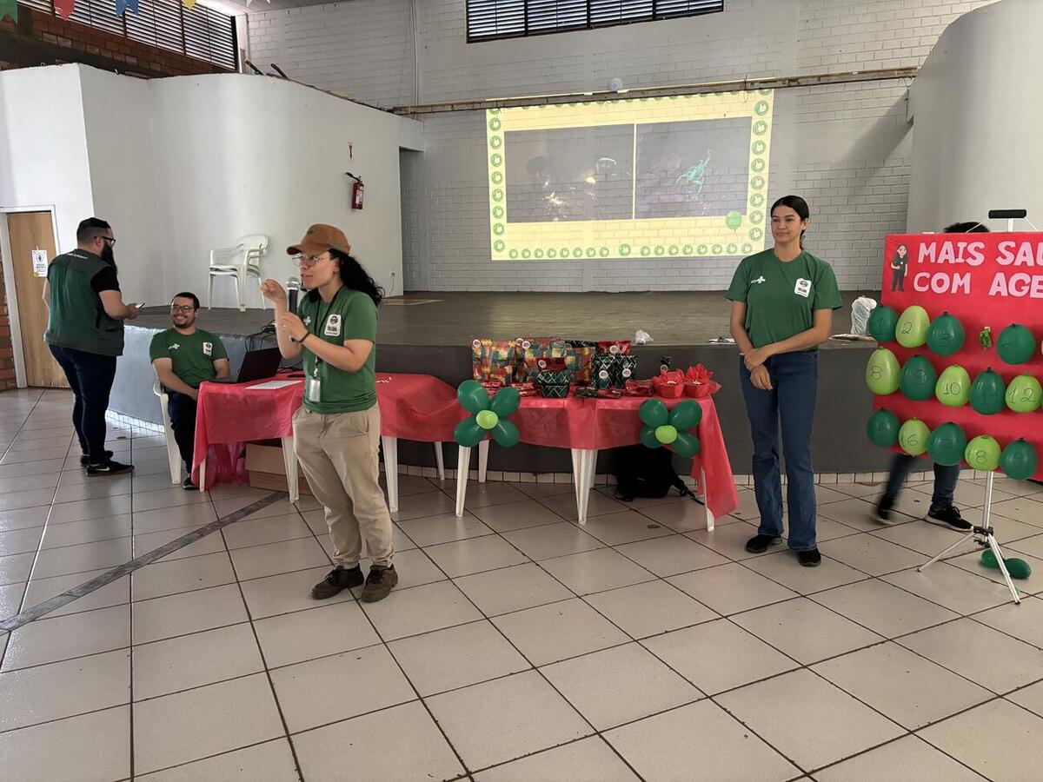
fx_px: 783
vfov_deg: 53.1
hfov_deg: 67.3
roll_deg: +1.0
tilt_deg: -10.0
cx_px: 522
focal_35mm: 26
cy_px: 391
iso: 500
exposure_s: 1/30
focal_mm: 5.96
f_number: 1.6
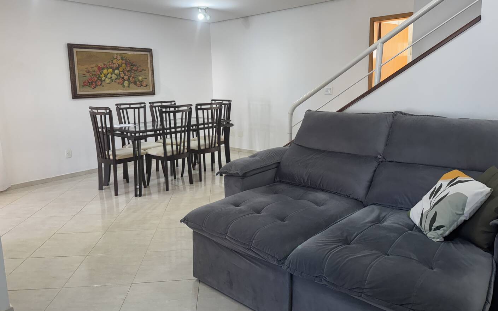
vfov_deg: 47.4
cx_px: 249
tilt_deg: -7.2
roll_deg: +1.4
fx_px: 353
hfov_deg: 70.4
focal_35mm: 26
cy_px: 128
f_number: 1.78
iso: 160
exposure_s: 1/120
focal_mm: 6.76
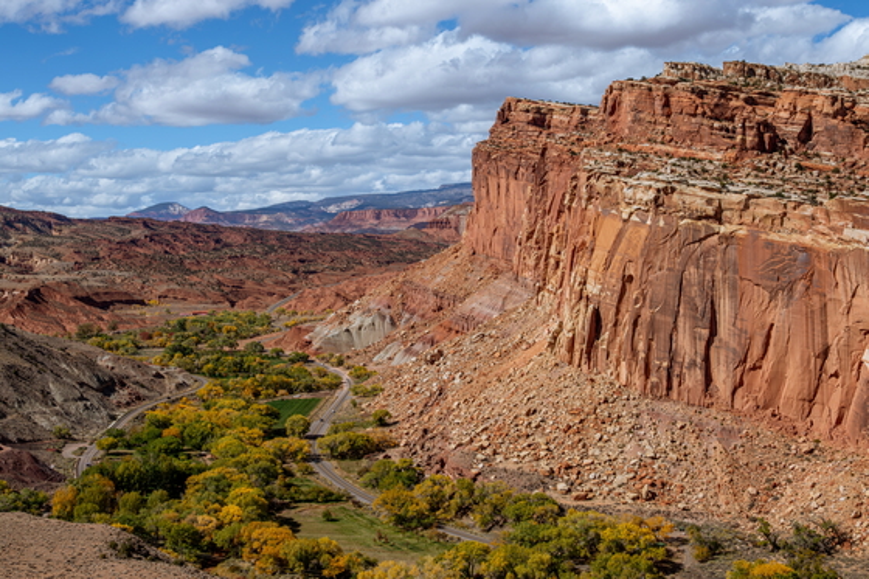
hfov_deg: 43.6
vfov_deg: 29.8
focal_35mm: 45
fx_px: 1086
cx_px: 434
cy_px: 290
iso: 160
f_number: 14
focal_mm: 45
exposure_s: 1/400
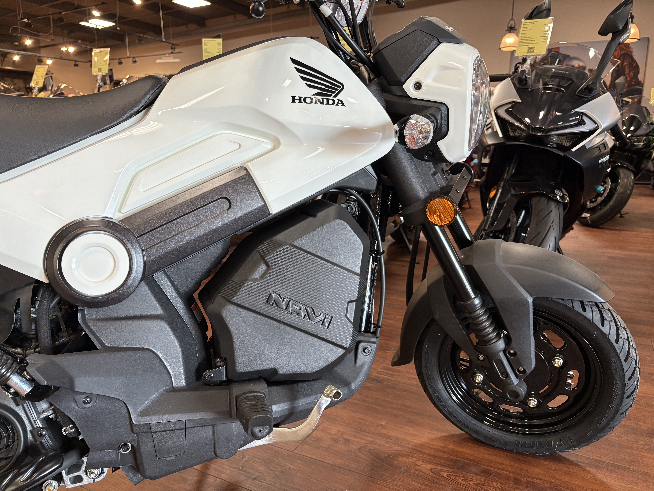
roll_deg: +0.0
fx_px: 491
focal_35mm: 26
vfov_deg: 53.1
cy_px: 246
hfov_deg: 67.3
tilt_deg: -10.7
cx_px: 327
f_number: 1.6
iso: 160
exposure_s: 1/60
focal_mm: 5.96
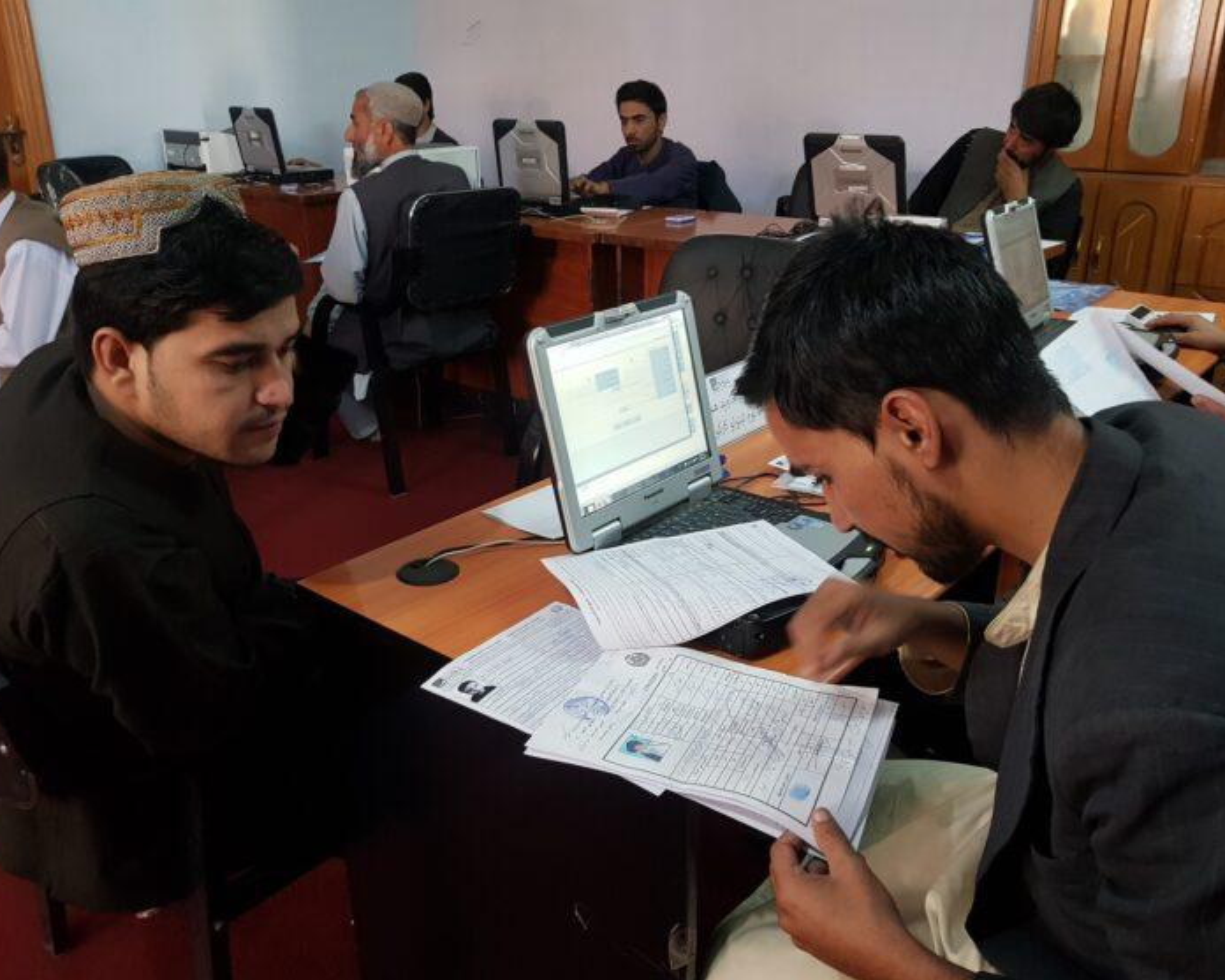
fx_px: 1015
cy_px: 505
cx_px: 621
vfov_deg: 51.5
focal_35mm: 28
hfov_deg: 62.2
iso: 200
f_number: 1.7
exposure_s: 1/24
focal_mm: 4.2
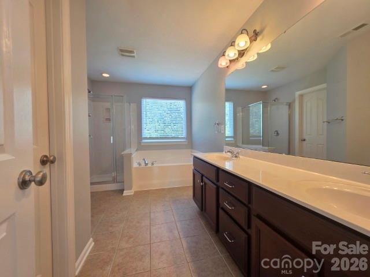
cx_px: 185
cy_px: 138
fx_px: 139
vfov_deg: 89.9
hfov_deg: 106.2
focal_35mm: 13
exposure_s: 1/120
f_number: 1.9
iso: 125
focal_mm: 2.2
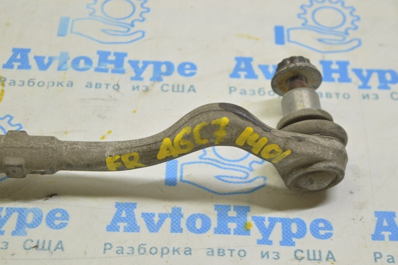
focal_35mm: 76
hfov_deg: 26.7
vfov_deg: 17.9
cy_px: 132
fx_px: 840
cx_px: 198
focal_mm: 50
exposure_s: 1/20
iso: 400
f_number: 5.6
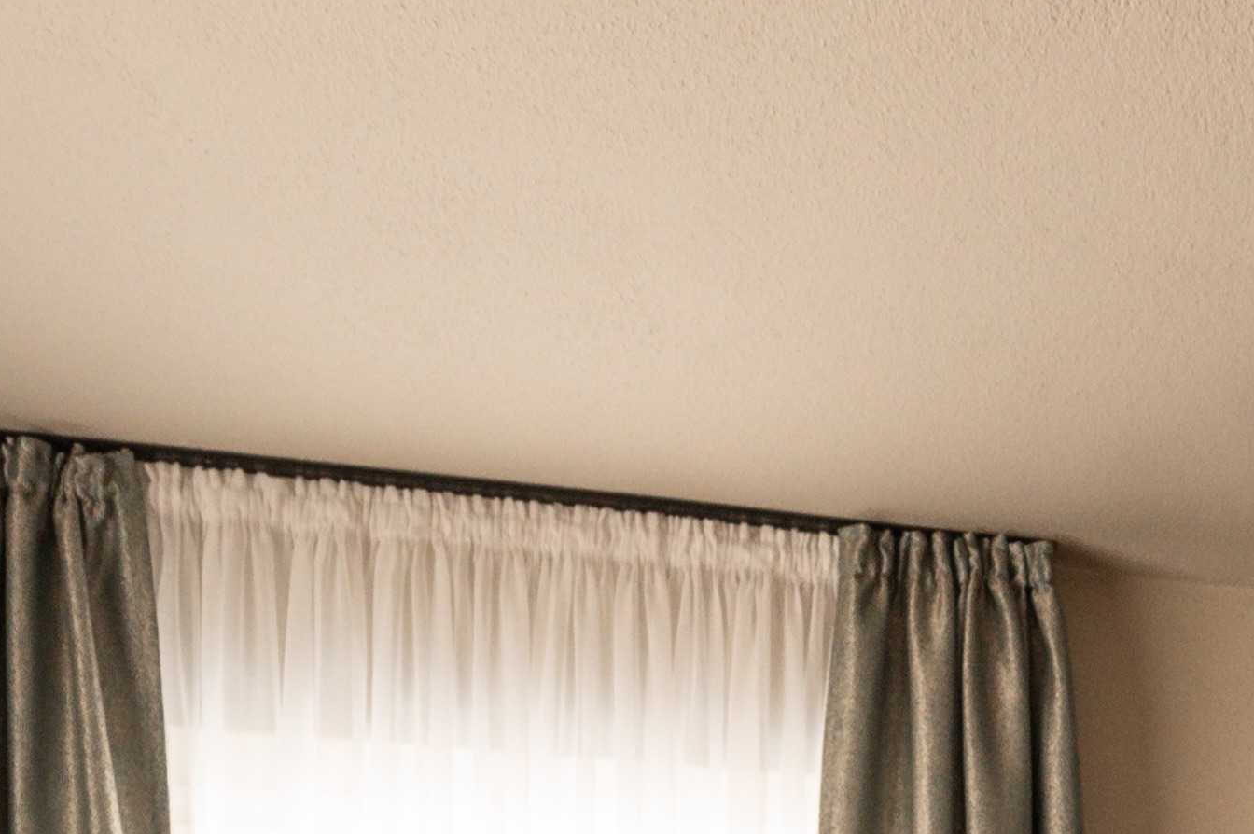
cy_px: 1570
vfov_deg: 17.0
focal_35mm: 63
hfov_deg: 30.3
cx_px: 1158
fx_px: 2193
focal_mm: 14
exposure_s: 1/60
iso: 1000
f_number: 4
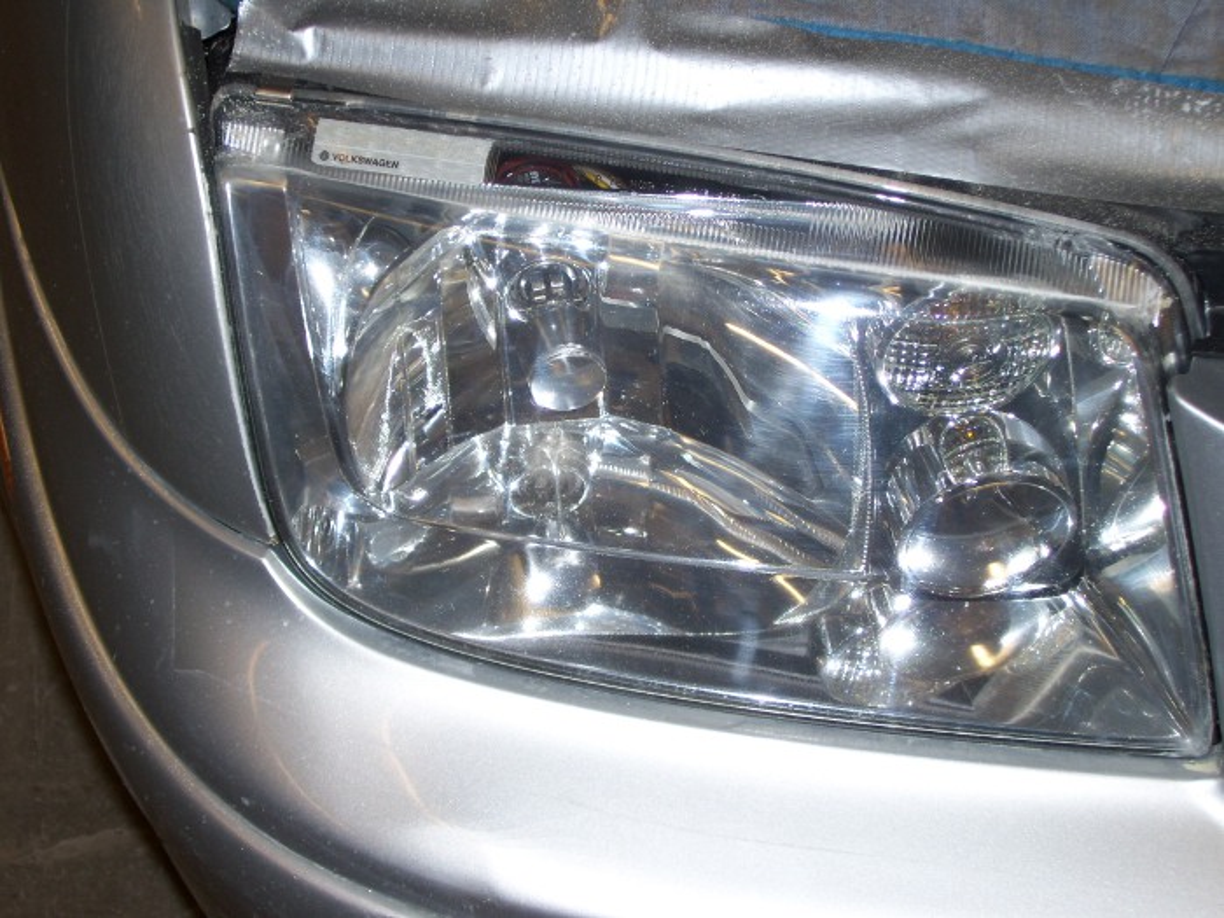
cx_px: 612
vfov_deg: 21.0
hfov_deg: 27.8
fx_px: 2475
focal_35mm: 70
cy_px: 459
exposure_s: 1/50
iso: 80
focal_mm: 11.6
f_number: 4
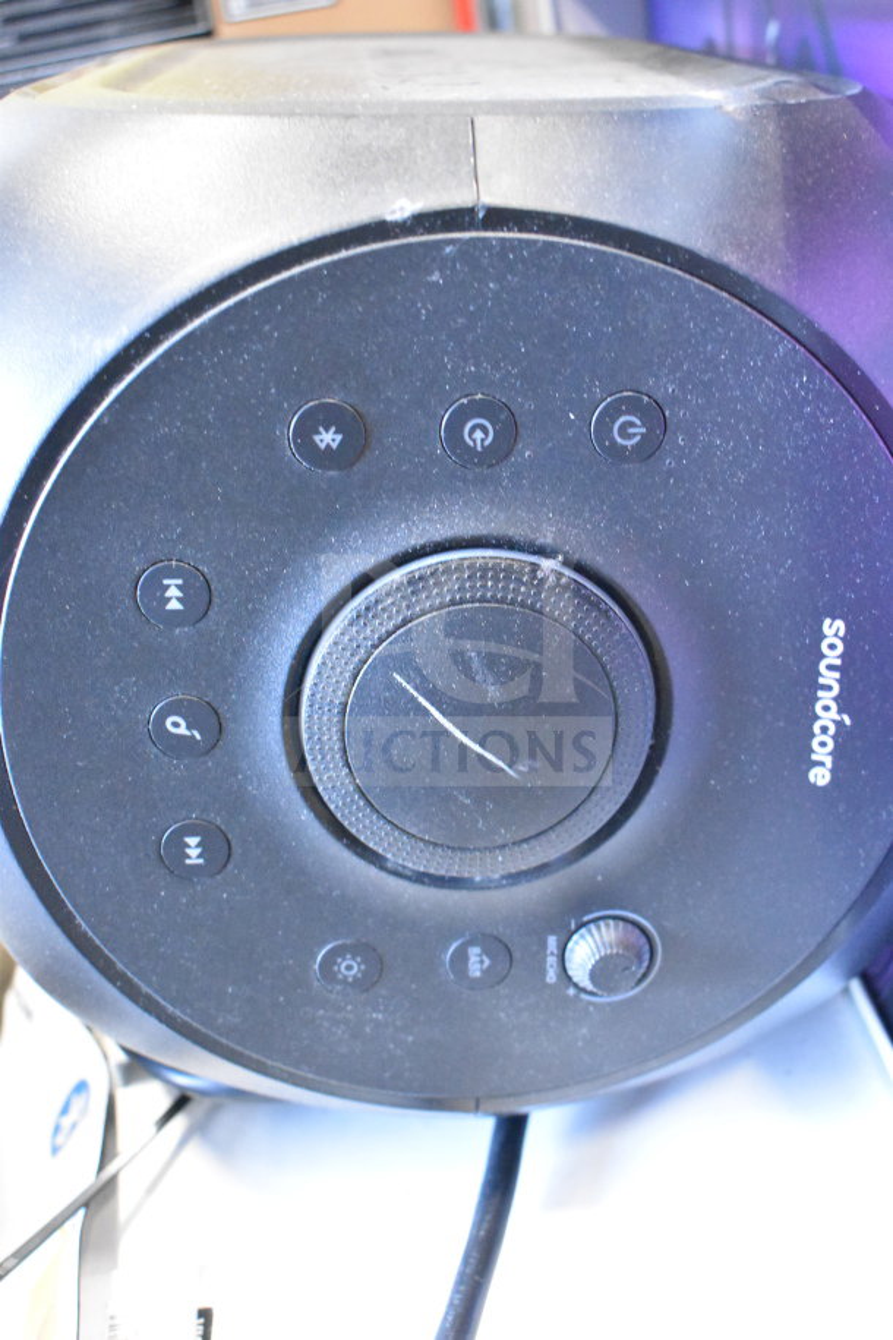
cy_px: 670
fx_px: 1563
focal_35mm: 42
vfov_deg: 46.4
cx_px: 446
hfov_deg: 31.9
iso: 11400
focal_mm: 28
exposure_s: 1/50
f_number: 4.2
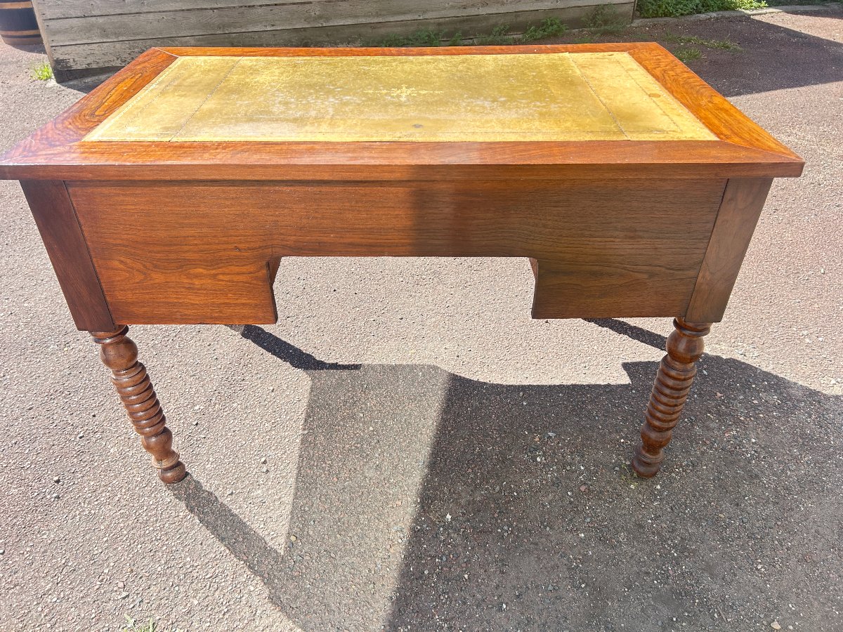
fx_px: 633
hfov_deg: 67.3
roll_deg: +0.2
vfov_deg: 53.1
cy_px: 316
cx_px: 422
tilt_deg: -35.8
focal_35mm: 26
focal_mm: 5.7
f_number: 1.5
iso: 50
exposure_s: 1/426
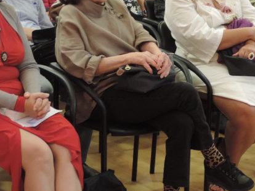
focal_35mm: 99
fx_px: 729
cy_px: 22
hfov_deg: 19.4
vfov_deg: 14.8
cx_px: 237
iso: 400
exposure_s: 1/13
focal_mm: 7.1
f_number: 3.3
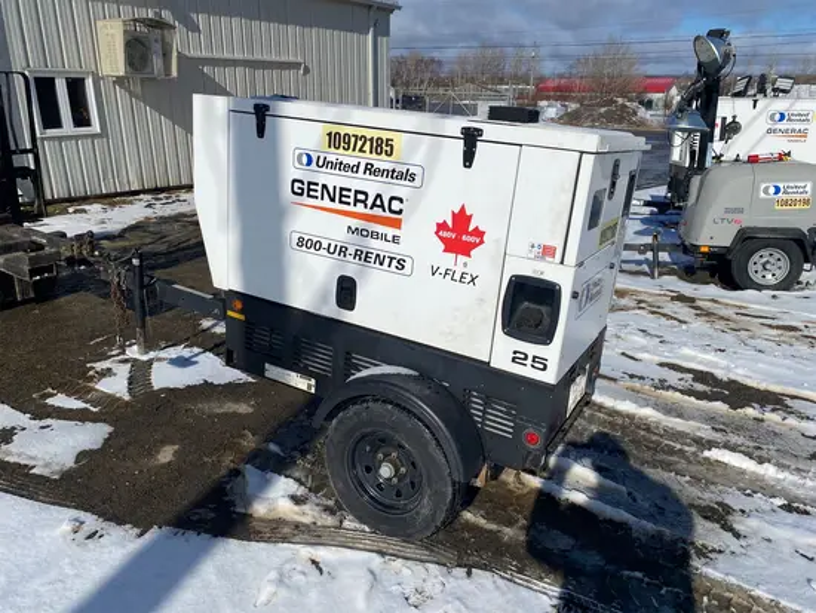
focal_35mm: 26
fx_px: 613
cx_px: 408
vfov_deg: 53.1
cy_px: 306
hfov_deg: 67.3
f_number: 1.8
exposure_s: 1/8850
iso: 32
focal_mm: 4.25
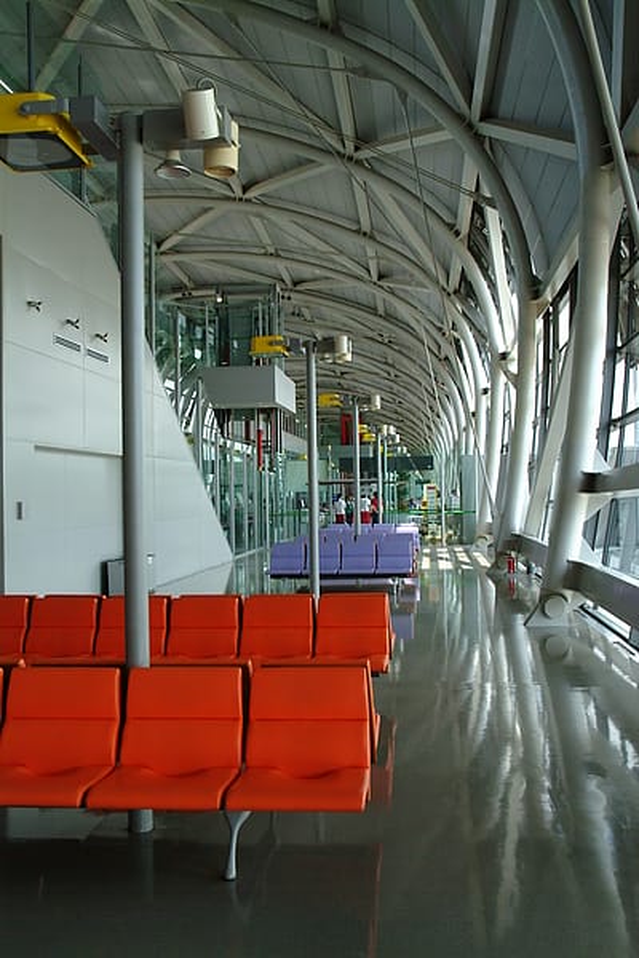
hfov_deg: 38.4
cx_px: 320
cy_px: 479
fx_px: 918
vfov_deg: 55.1
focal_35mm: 34
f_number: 5.6
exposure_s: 1/250
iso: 800
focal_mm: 23
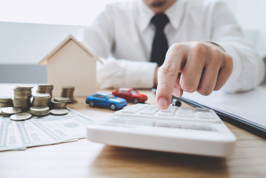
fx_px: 214
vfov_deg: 45.0
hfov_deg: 63.7
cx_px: 133
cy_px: 89
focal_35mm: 29
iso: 320
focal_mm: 19.6
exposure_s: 1/125
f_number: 2.8
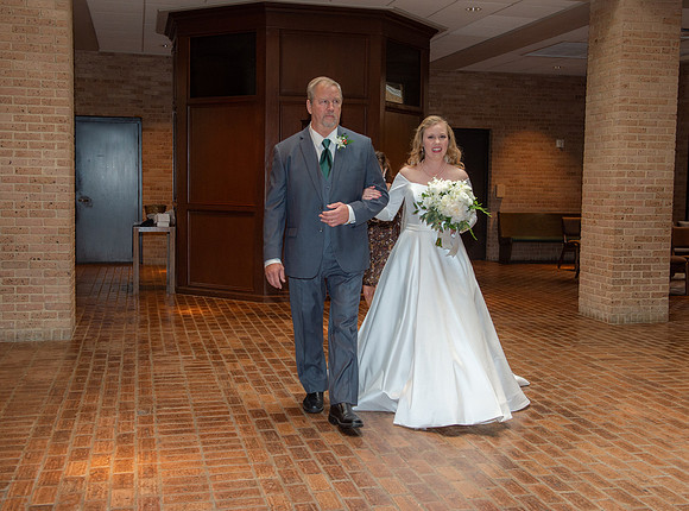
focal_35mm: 42
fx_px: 831
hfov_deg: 45.1
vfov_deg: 34.2
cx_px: 348
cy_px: 234
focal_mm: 36
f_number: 5.6
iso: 1250
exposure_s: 1/160
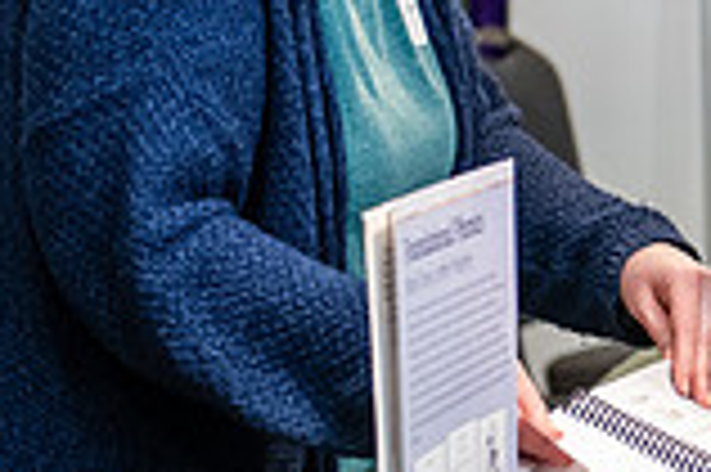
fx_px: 4498
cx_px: 994
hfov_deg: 8.9
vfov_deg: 6.0
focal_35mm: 228
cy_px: -173
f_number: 3.2
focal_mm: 62
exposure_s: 1/160
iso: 2500
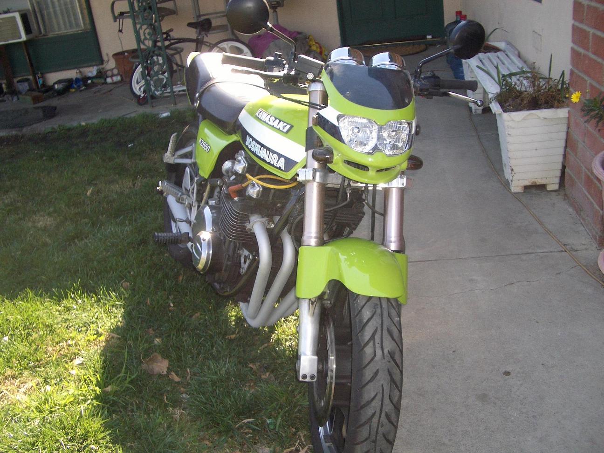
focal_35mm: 35
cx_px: 302
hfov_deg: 52.6
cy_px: 226
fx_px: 611
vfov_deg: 40.7
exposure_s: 1/400
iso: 100
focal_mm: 5.8
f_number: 2.6
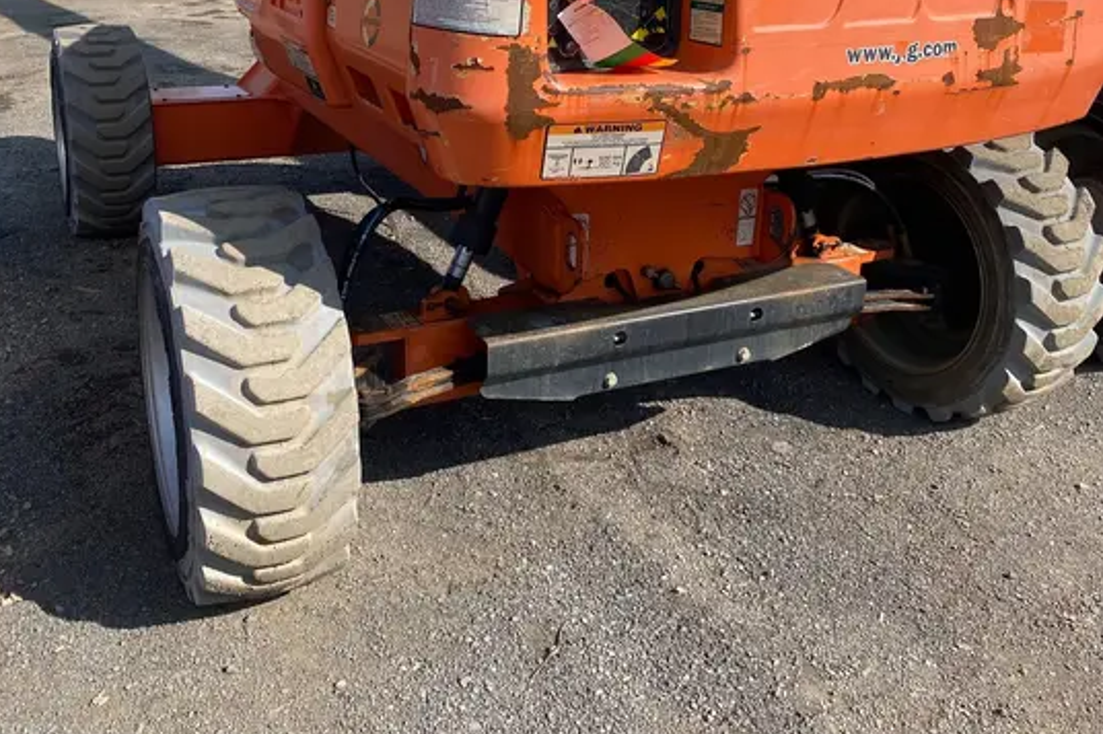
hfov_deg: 51.9
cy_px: 211
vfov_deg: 35.3
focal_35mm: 37
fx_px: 1133
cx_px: 539
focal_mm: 4.25
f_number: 1.8
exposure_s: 1/2028
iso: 32
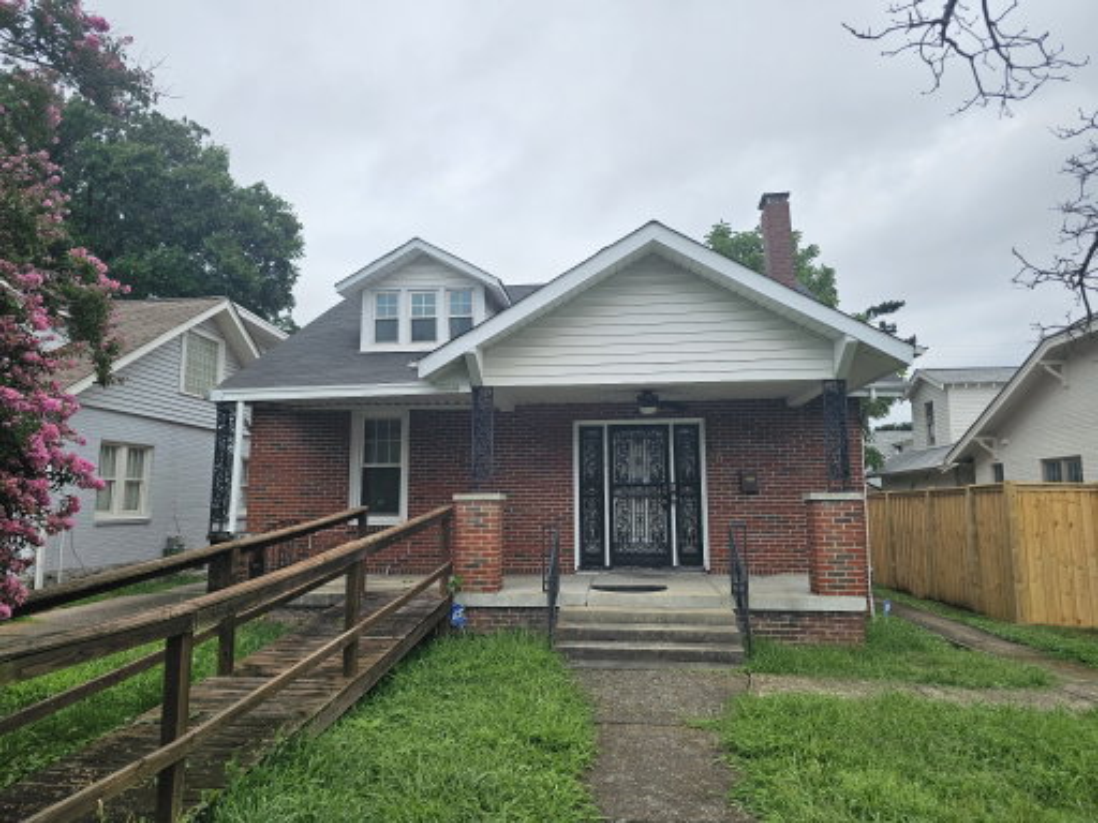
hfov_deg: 73.9
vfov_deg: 58.9
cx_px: 549
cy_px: 412
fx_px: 730
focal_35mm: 23
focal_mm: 6.3
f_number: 1.7
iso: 16
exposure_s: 1/1297
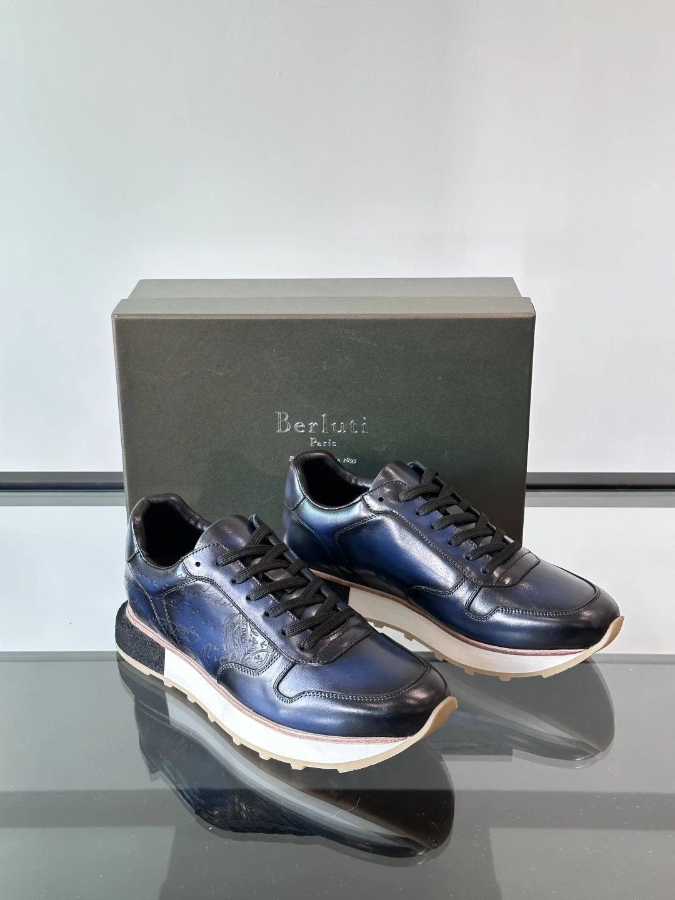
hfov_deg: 30.3
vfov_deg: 39.7
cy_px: 450
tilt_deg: -23.1
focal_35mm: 48
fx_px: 1248
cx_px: 338
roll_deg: -0.1
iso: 80
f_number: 1.78
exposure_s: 1/63
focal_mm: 6.86
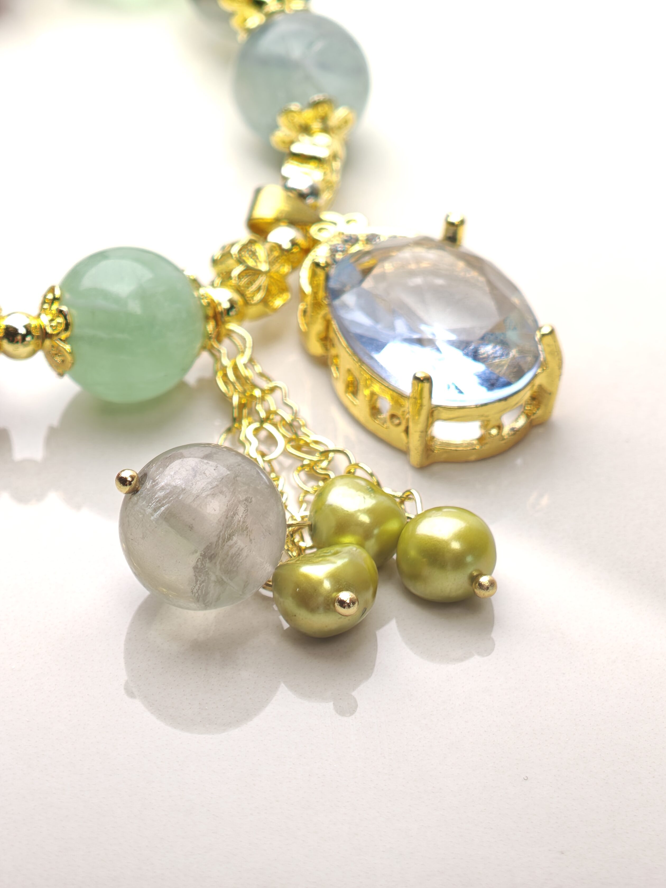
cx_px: 333
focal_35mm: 142
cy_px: 444
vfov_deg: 13.9
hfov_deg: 10.4
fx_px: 3643
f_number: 1.8
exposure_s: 1/314
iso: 50
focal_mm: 11.5
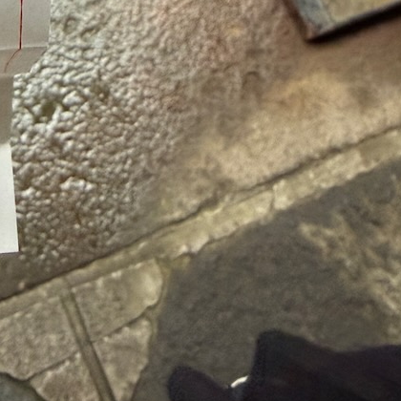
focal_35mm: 69
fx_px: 904
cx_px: -62
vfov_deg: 23.1
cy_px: -67
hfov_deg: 23.2
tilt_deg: -66.6
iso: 320
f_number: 2.2
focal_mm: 2.22
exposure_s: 1/112
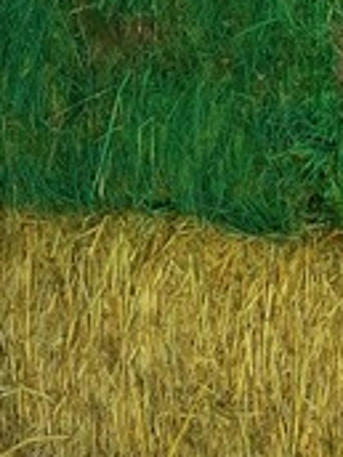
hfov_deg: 9.3
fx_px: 2048
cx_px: 497
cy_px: -167
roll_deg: -1.3
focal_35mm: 155
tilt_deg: +1.1
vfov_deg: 12.3
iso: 25
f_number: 1.8
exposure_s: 1/127
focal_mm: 4.25
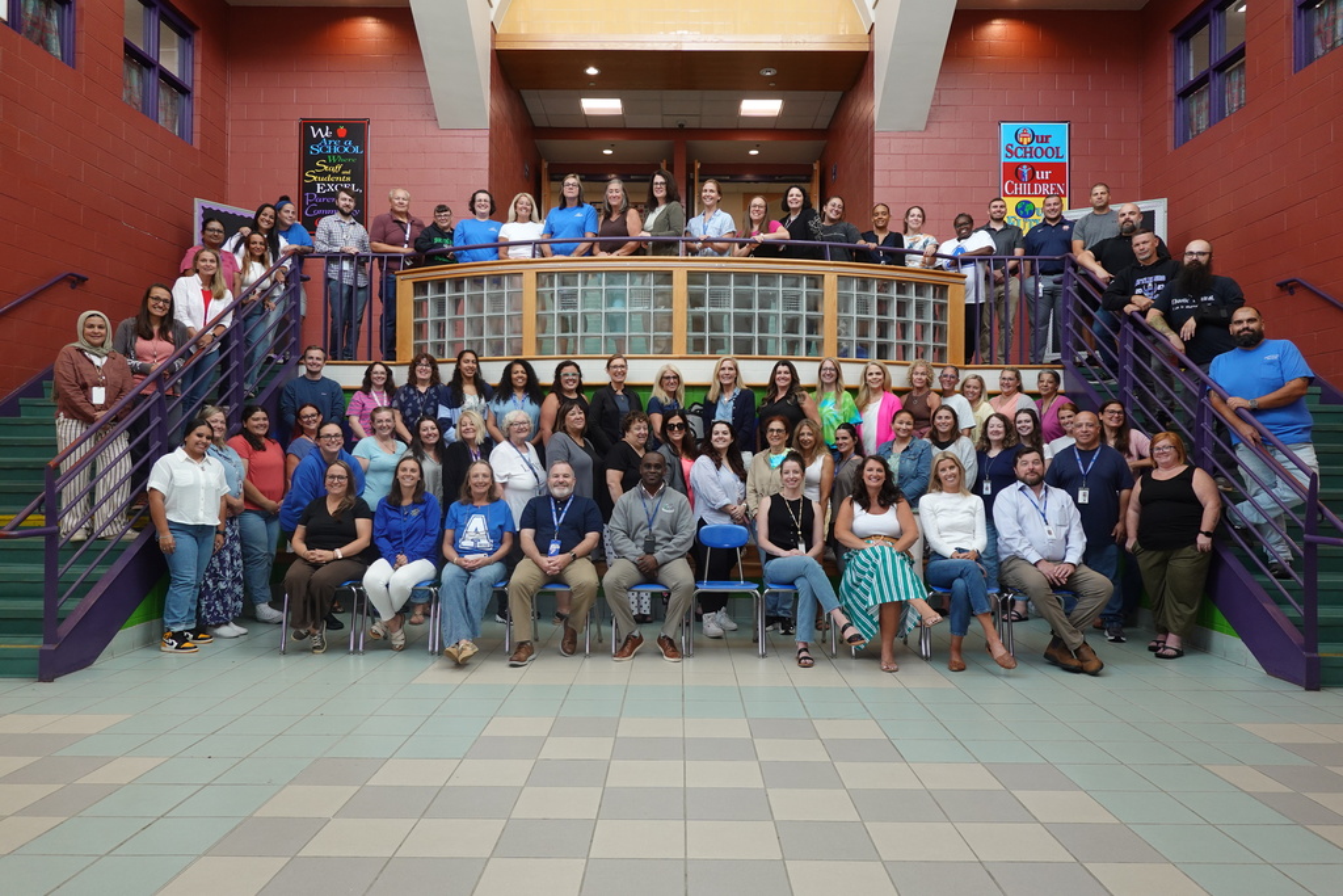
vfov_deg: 53.1
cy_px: 448
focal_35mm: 24
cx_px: 672
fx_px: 895
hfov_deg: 73.7
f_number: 2.8
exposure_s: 1/40
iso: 200
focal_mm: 9
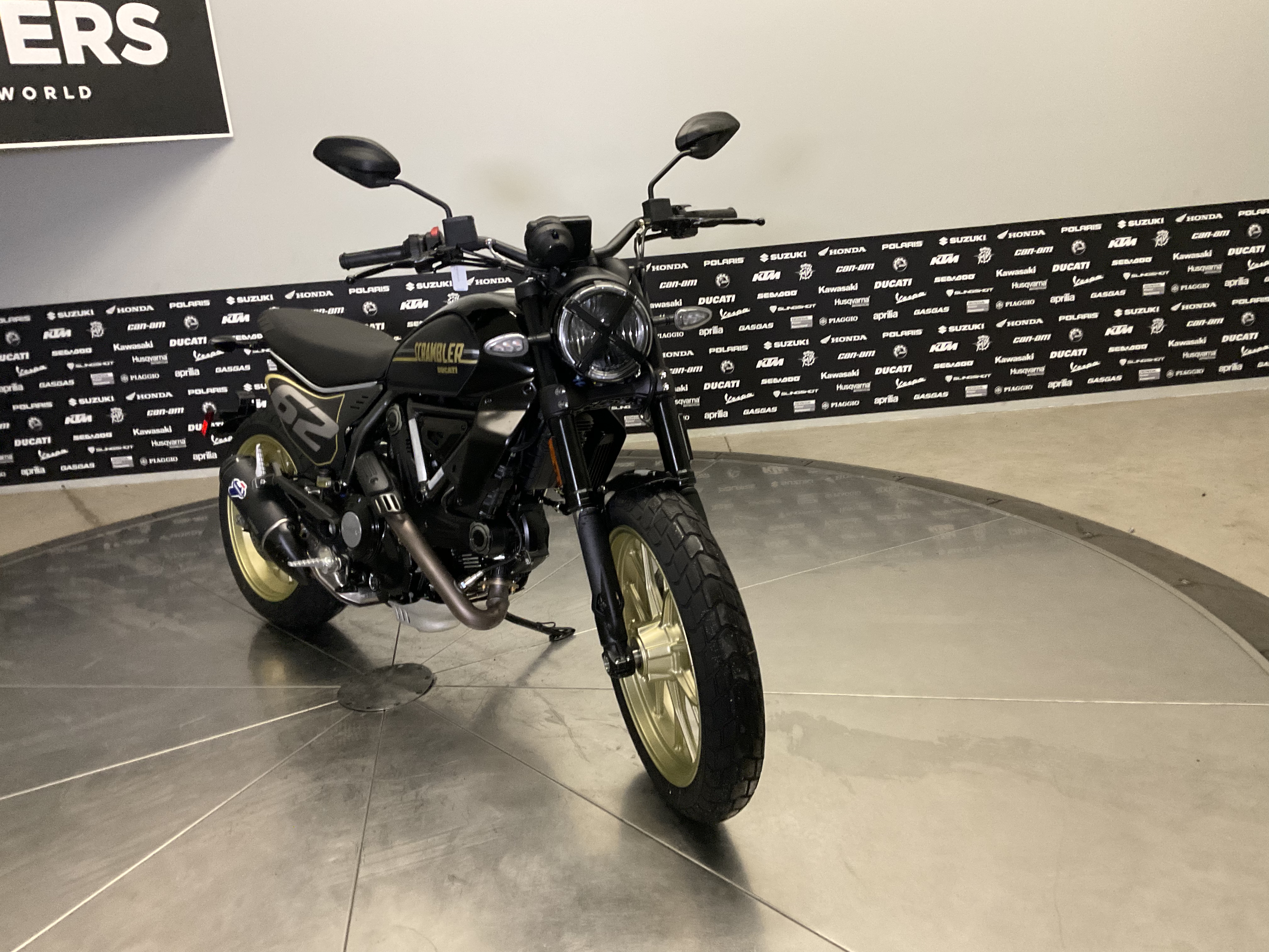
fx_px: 1063
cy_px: 476
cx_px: 634
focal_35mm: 29
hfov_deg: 61.7
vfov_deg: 48.2
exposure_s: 1/60
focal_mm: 3
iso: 250
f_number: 1.8
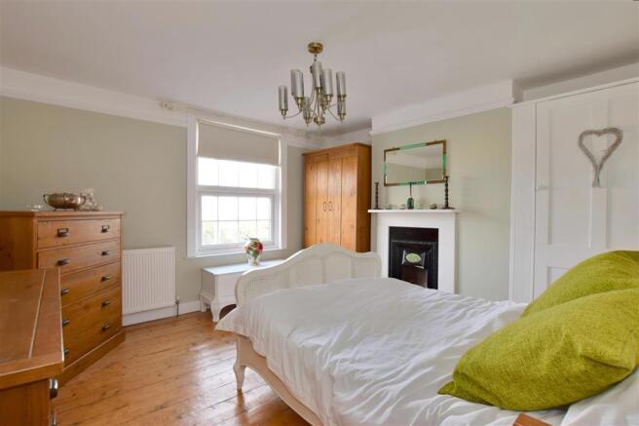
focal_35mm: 15
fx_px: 266
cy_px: 213
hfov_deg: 100.4
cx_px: 320
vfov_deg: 77.3
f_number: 11
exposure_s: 1/13
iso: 400
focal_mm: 10
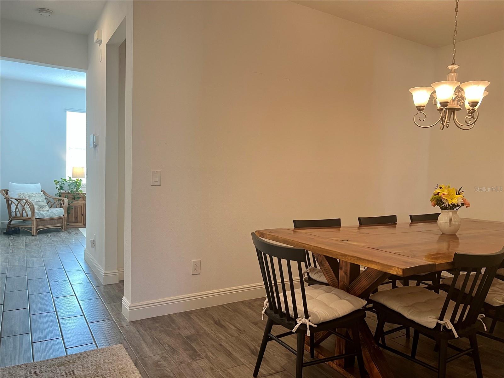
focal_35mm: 26
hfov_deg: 67.3
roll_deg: -1.6
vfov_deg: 53.1
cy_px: 189
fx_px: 379
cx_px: 252
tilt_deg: -3.2
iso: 160
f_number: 1.5
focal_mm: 5.7
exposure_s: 1/60
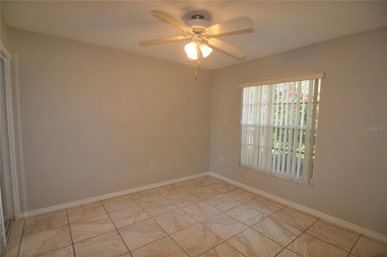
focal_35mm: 16
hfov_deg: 95.1
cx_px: 194
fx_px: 177
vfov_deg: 71.9
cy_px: 128
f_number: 4
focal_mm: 11
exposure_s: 1/100
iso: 400
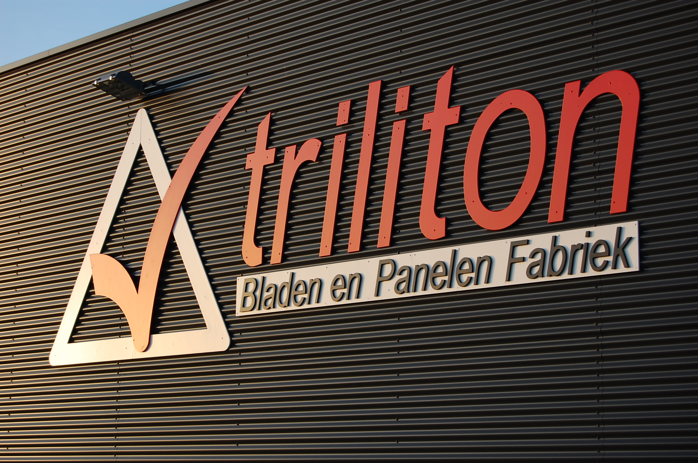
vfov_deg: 18.1
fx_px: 1452
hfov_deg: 27.0
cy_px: 232
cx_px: 349
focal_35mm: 75
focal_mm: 50
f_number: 5.6
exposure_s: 1/125
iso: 250
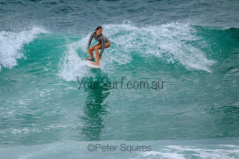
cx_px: 109
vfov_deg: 1.5
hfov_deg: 2.2
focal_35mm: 934
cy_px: 77
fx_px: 6200
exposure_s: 1/2000
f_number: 11
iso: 3600
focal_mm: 800
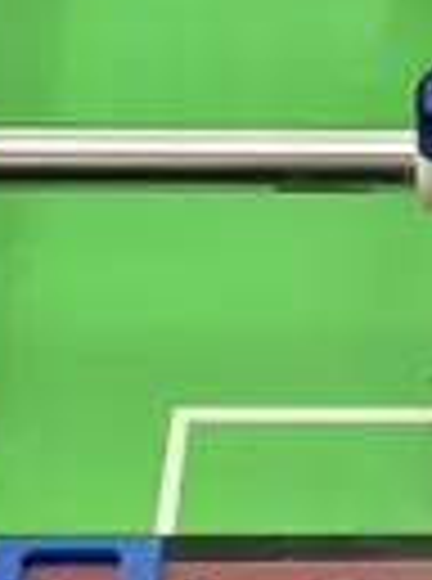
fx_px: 3462
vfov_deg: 9.6
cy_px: 166
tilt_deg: -47.7
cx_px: 724
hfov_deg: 7.0
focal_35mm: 207
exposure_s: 1/50
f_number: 1.8
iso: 64
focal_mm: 4.25
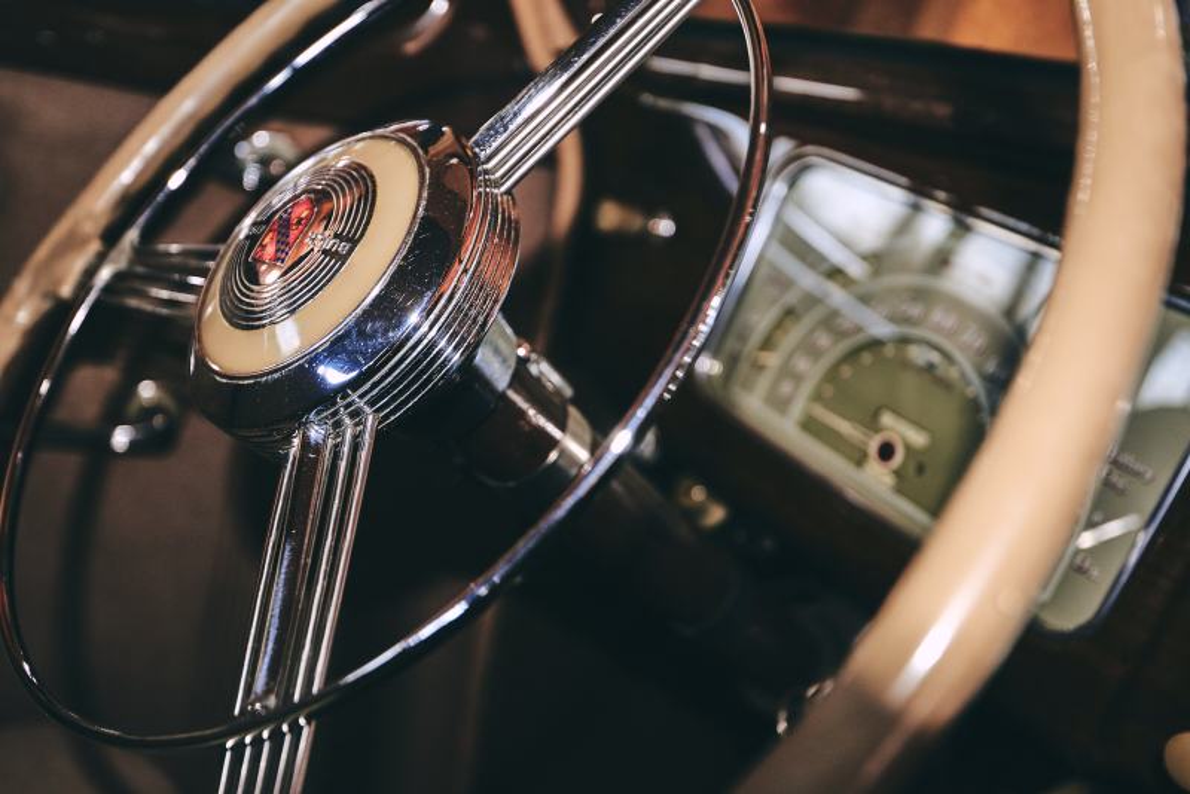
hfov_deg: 54.4
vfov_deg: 37.9
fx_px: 1157
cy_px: 397
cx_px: 595
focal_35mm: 35
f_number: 4
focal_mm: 35
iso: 640
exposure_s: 1/40
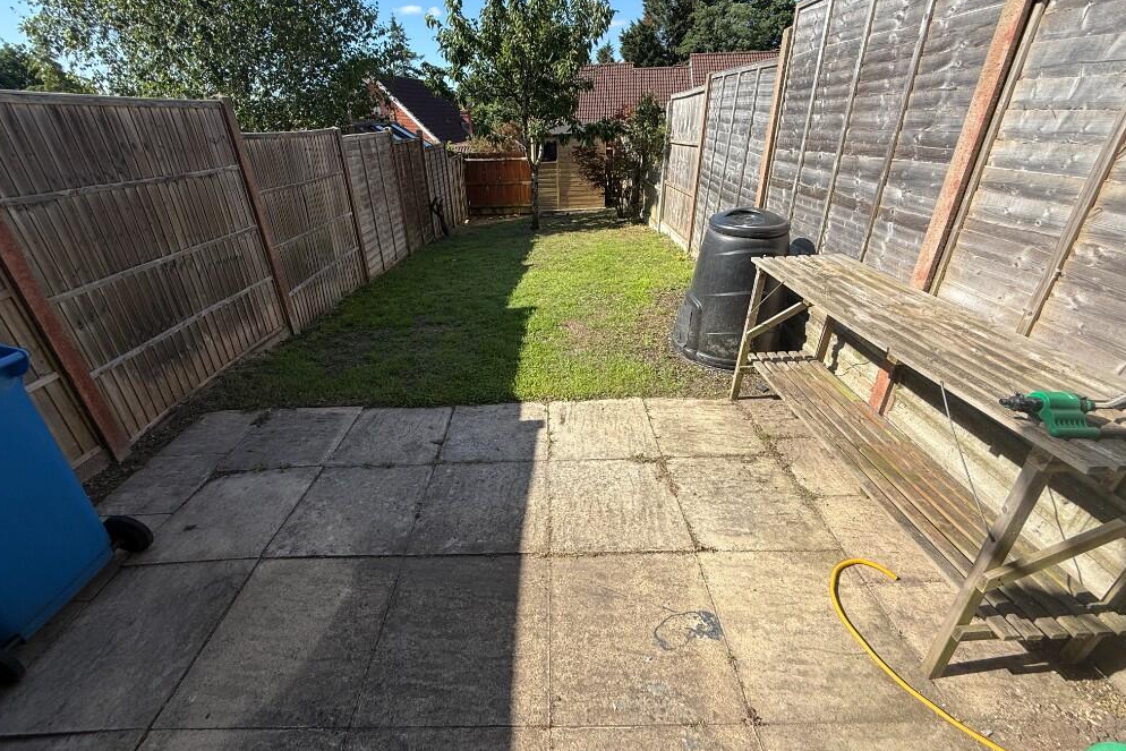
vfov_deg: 77.3
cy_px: 351
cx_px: 552
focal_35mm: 15
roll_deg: +2.1
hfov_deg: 100.4
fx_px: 469
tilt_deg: -26.7
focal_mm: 2.22
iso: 50
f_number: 2.2
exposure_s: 1/1017
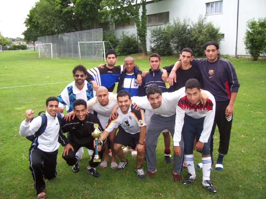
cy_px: 100
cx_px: 133
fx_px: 261
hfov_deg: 54.0
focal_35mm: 34
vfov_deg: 41.8
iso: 140
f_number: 2.7
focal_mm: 5.6
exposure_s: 1/112
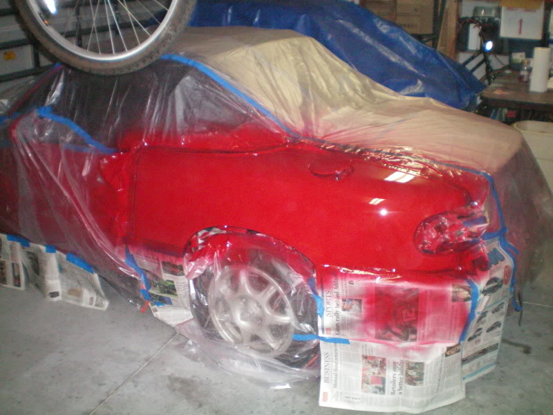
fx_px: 607
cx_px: 276
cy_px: 208
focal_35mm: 38
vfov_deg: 37.7
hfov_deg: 49.0
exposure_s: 1/60
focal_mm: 6.3
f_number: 3.1
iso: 400
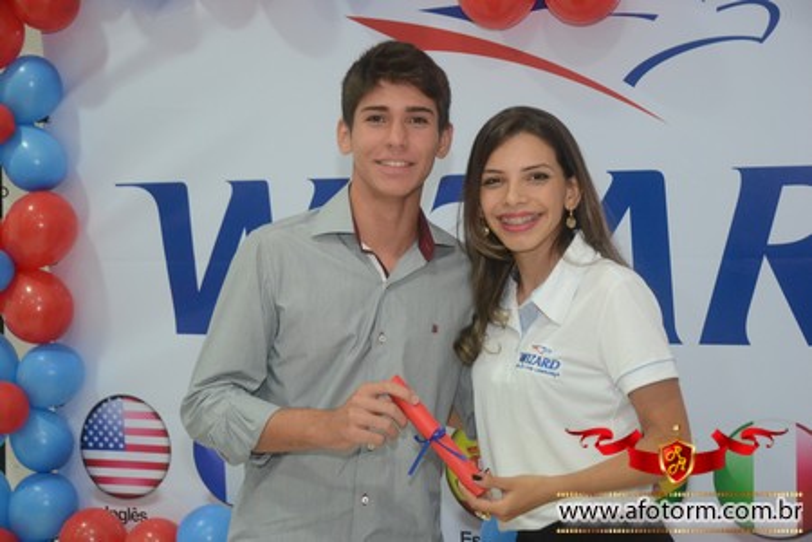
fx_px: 1624
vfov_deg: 18.9
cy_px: 271
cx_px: 406
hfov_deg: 28.1
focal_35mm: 72
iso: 1600
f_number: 4.8
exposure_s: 1/80
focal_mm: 48
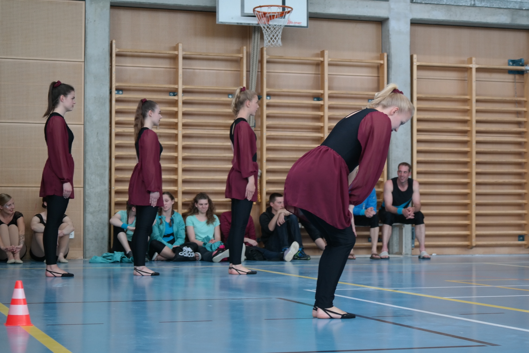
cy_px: 176
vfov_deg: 17.7
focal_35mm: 77
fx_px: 1131
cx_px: 264
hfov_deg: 26.3
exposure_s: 1/80
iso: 400
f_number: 4
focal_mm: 50
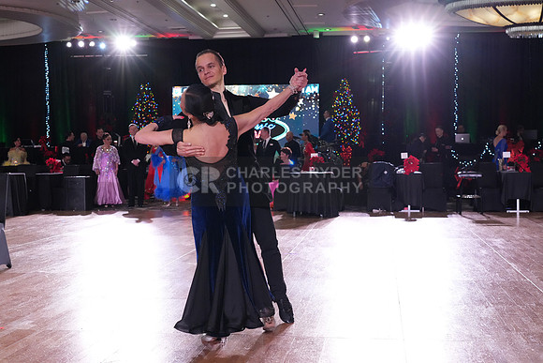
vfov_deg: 28.1
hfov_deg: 41.1
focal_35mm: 48
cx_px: 272
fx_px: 724
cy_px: 182
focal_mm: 48
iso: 5000
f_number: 5.6
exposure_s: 1/320
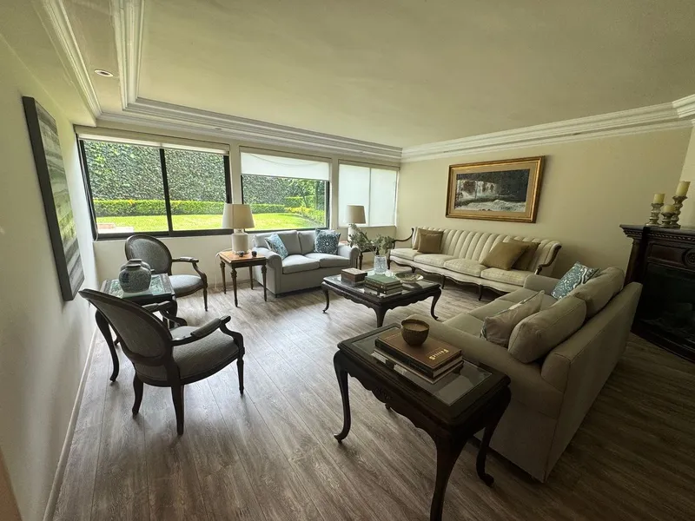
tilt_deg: -10.9
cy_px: 260
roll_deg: -1.5
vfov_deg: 85.7
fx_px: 281
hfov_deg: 102.1
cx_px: 348
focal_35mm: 14
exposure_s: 1/99
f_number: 2.2
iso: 50
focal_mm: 2.22
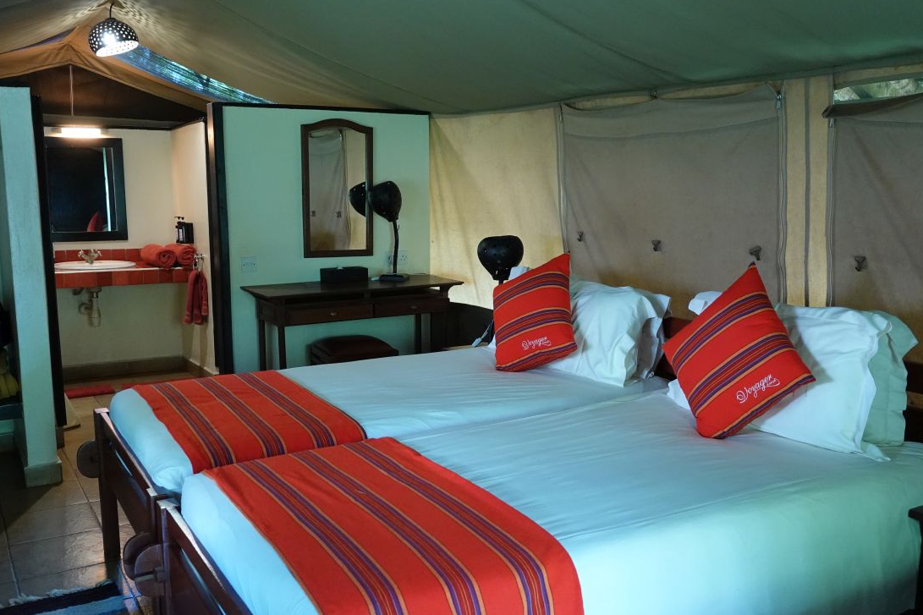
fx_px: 846
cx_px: 435
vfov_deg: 39.9
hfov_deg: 57.2
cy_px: 329
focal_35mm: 33
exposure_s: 1/30
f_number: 2.8
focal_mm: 11.03
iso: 1250
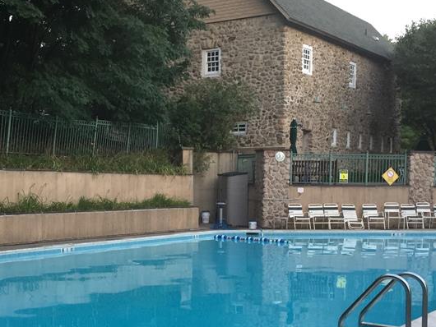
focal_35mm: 56
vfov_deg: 26.0
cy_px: 215
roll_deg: -0.9
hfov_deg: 34.2
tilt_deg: -4.0
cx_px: 170
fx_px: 706
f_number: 2.2
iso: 80
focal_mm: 4.15
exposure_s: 1/30
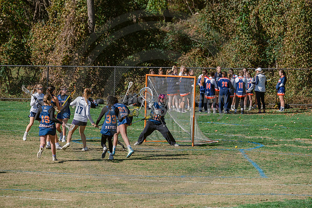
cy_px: 104
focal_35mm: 200
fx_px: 1734
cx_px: 156
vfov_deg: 6.9
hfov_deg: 10.3
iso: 250
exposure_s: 1/1600
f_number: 5
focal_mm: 200
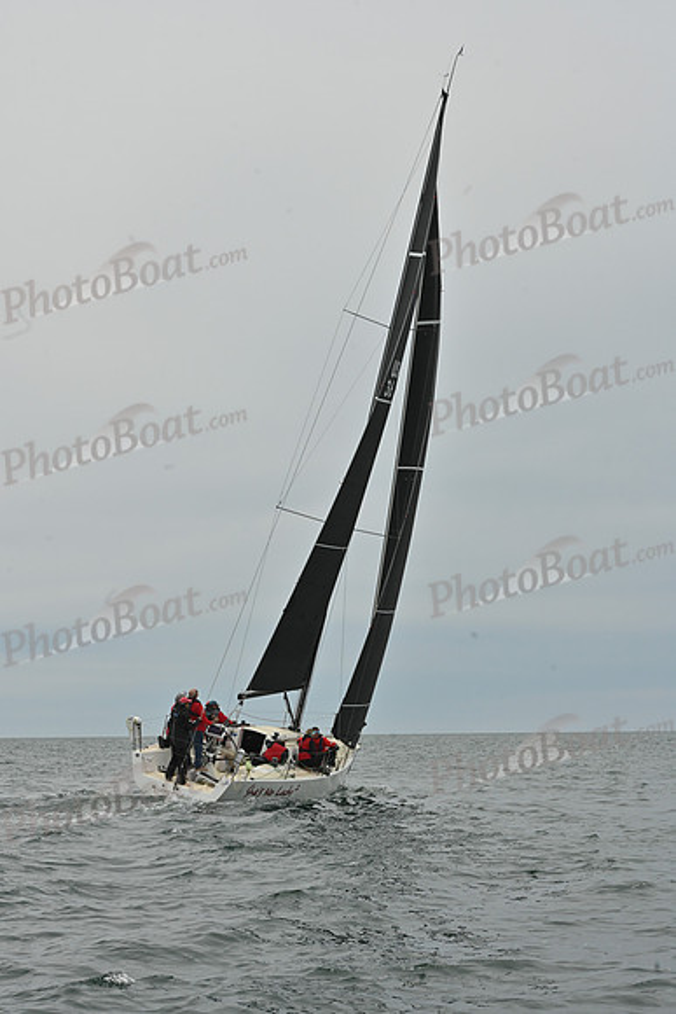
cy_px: 507
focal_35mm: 90
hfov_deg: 15.2
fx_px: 2533
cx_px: 338
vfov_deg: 22.6
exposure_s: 1/1000
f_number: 10
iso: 320
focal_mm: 90
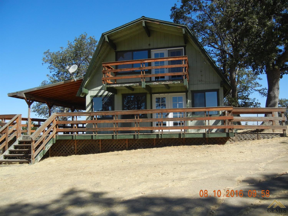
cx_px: 144
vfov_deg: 46.8
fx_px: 250
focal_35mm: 30
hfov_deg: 60.0
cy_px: 108
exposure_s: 1/345
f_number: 7
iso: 160
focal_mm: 5.4
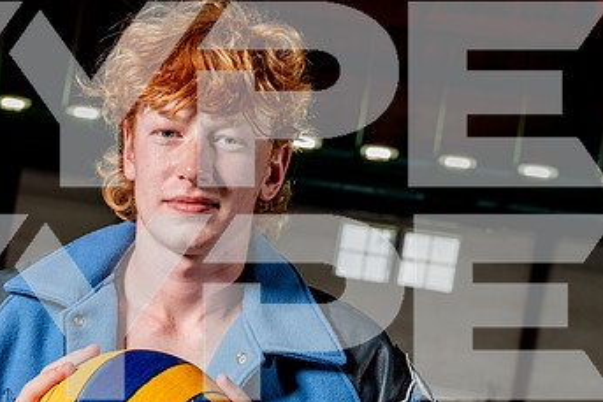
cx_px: 169
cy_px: 308
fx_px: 1558
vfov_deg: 14.7
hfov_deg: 21.8
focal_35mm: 93
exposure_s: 1/250
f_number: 6.3
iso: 400
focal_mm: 55
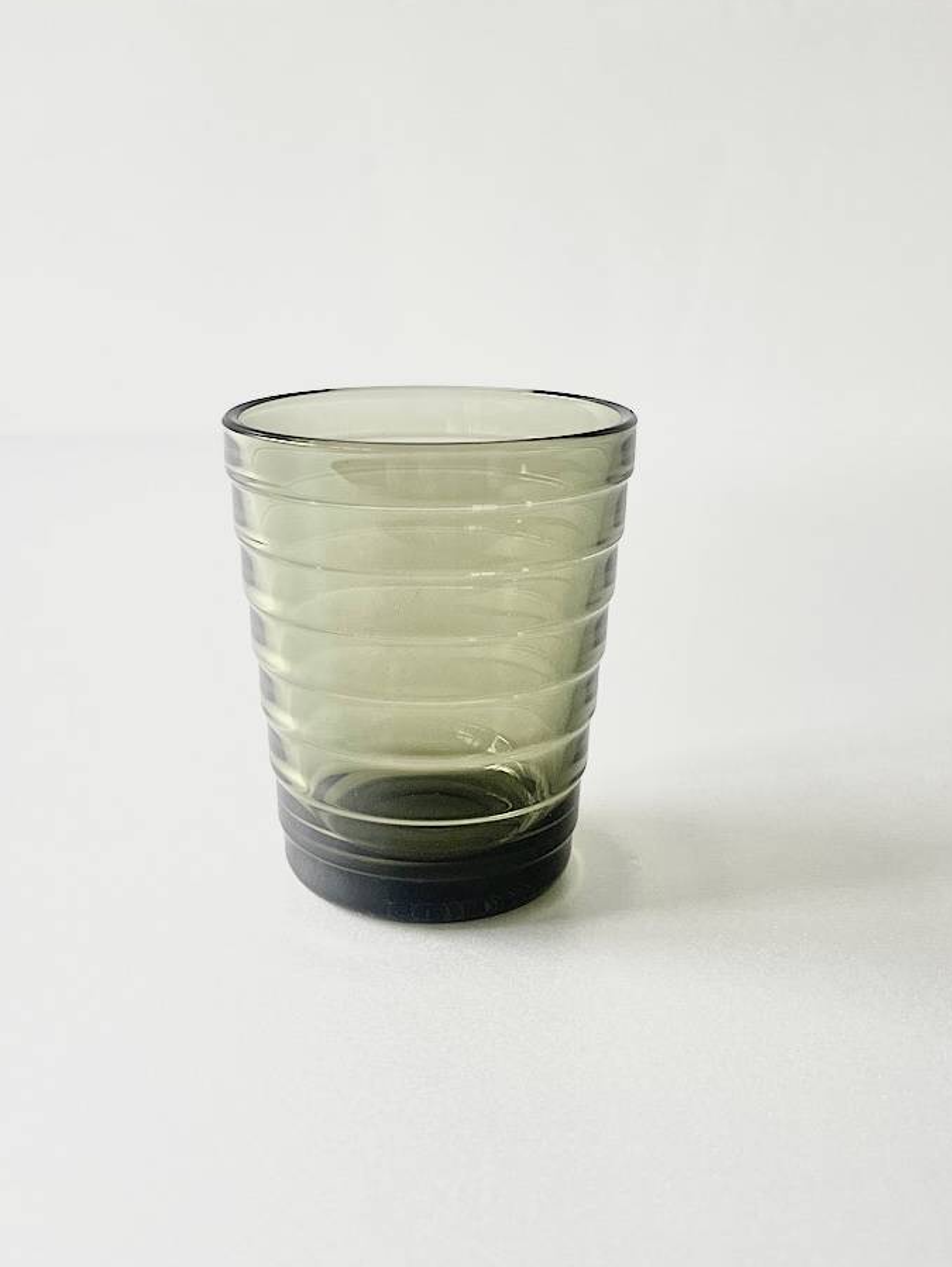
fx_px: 1356
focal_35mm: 37
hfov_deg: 38.6
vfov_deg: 49.8
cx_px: 416
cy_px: 503
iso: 125
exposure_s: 1/112
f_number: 1.6
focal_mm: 5.1
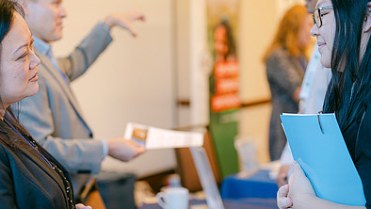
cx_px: 167
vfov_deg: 15.7
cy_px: 132
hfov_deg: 27.5
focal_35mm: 77
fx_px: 758
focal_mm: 50
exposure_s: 1/125
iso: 200
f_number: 2
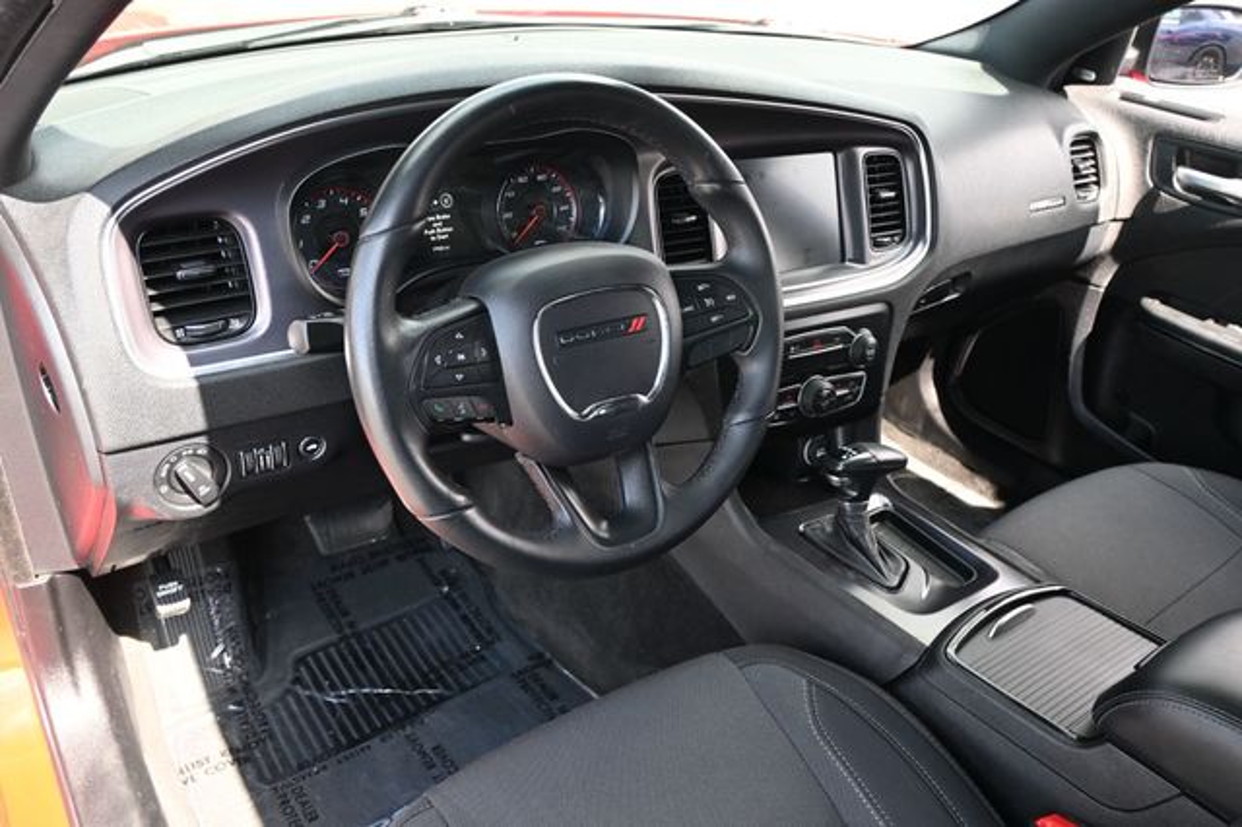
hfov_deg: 63.2
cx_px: 621
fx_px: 1009
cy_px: 414
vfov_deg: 44.6
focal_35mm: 29
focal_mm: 19.5
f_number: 3.8
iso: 450
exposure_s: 1/125
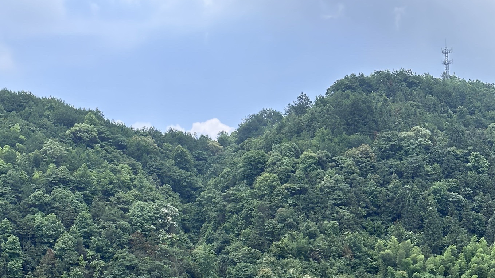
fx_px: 1011
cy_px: 284
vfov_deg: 15.4
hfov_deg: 27.5
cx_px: 232
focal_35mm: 77
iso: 64
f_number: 1.78
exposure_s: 1/1062
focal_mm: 6.86
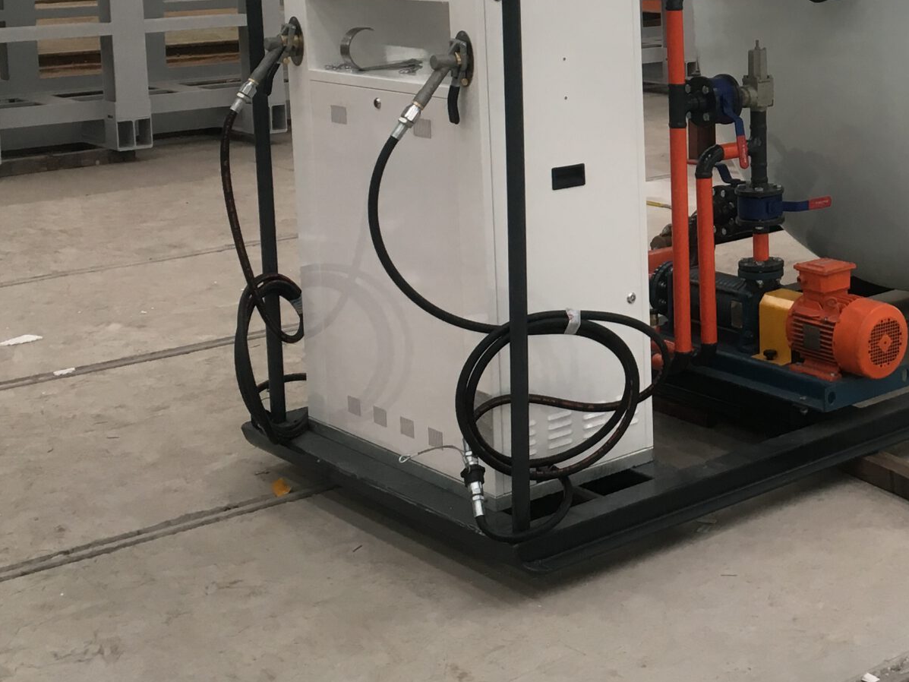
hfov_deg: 29.6
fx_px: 1628
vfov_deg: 23.1
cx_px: 861
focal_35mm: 62
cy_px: 91
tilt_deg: -5.7
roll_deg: +0.4
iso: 32
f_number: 2.2
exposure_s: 1/33
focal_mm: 4.15
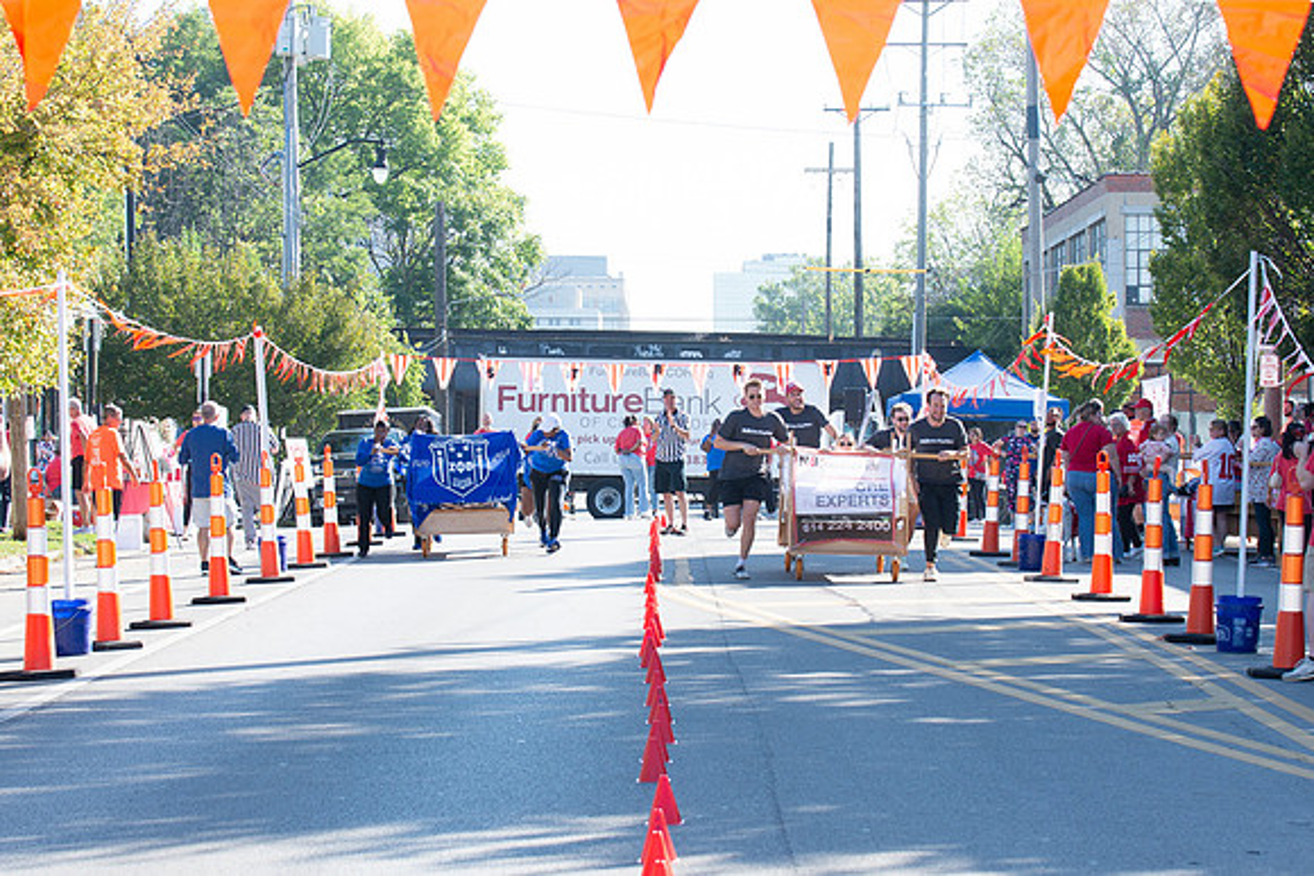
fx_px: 3755
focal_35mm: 103
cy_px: 491
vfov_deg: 13.3
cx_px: 653
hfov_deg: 19.8
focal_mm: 70
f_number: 7.1
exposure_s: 1/250
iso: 200
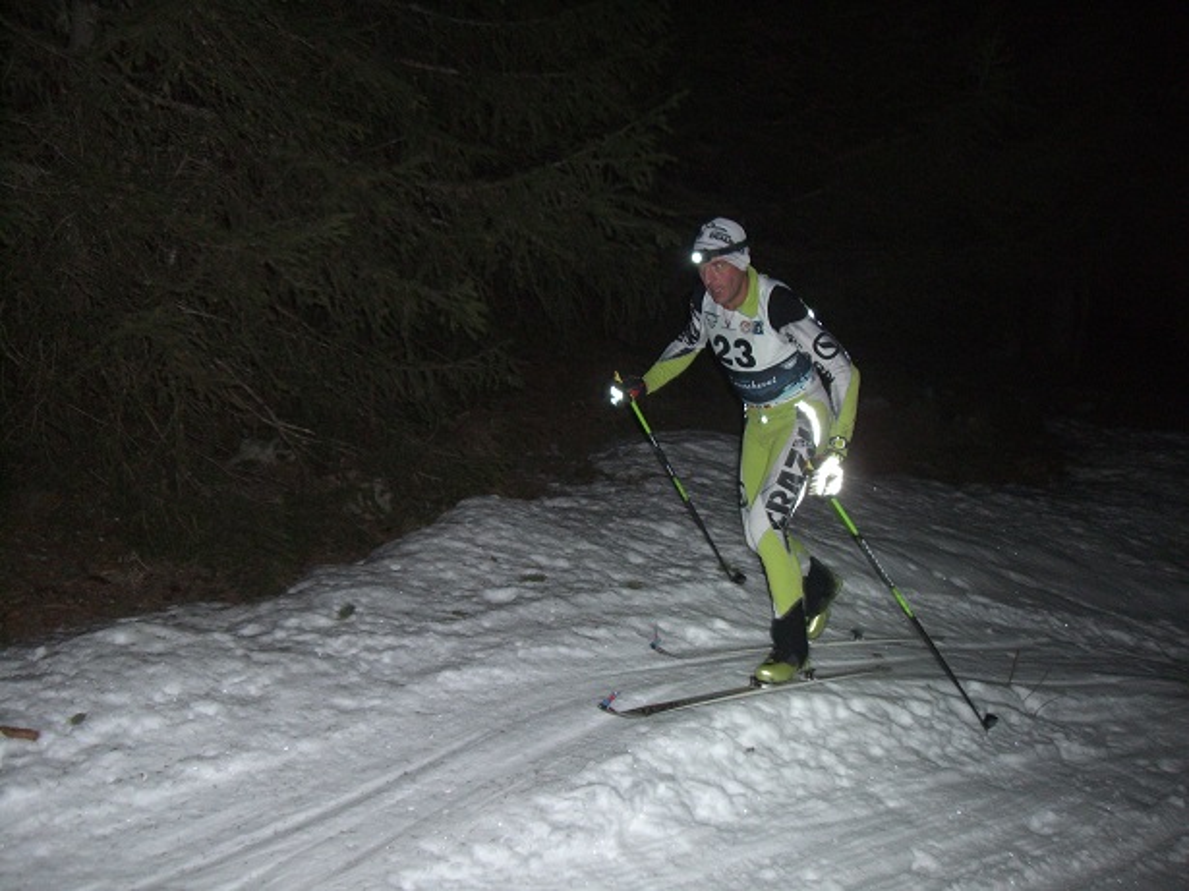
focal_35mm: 38
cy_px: 446
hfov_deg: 49.0
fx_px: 1305
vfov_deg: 37.7
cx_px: 594
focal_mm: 6.2
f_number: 2.7
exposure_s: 1/60
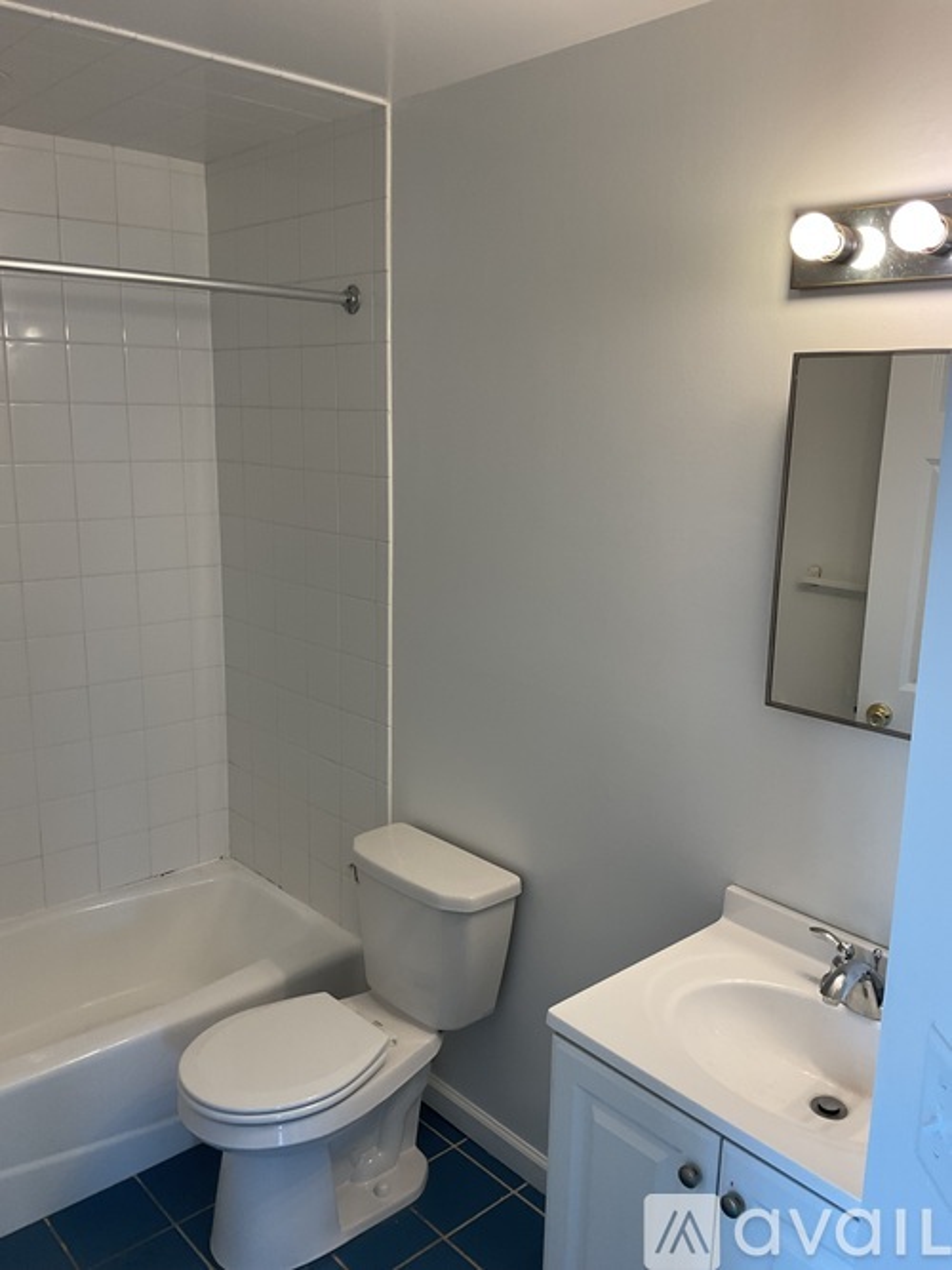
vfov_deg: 61.7
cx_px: 476
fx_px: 1064
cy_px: 635
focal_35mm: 29
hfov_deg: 48.2
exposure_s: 1/120
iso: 50
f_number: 1.8
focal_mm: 3
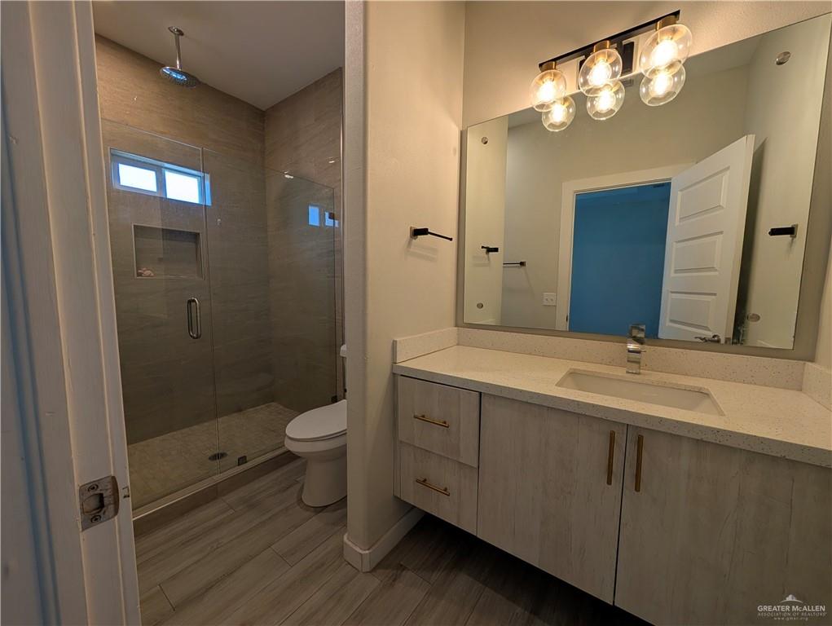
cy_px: 313
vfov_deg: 94.6
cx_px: 416
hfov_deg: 110.5
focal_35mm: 12
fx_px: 289
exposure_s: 1/120
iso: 70
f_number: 1.7
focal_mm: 2.02
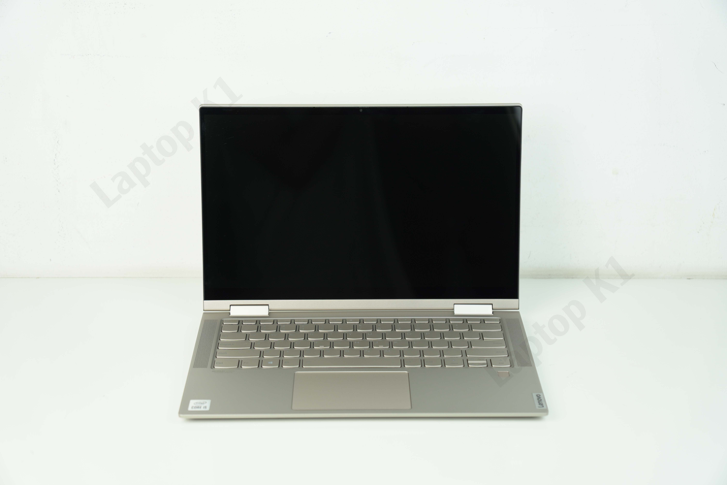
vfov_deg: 20.6
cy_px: 242
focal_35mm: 66
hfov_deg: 30.5
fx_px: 1333
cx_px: 364
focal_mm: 44
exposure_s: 1/100
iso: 125
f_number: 2.8
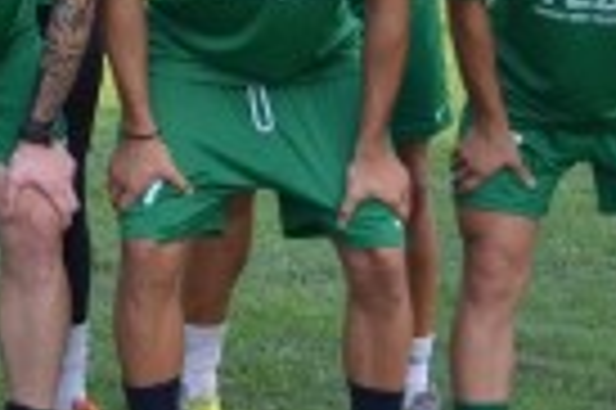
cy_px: -185
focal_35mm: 217
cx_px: -490
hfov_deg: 9.1
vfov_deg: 6.2
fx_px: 3709
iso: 560
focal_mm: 30
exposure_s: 1/500
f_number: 4.5
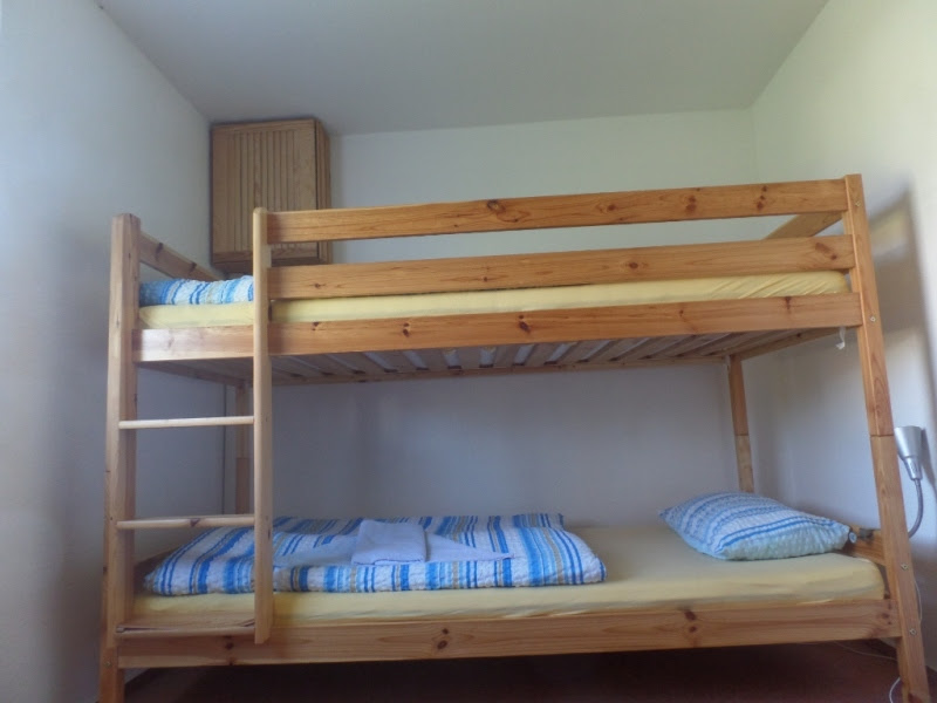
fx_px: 623
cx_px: 468
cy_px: 352
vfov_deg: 58.9
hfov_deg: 73.9
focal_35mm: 23
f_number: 2.8
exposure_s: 1/30
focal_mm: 4.1
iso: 240
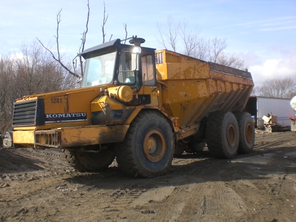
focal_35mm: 38
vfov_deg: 37.7
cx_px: 148
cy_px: 111
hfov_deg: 49.0
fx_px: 325
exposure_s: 1/320
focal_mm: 6.3
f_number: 4.4
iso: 50
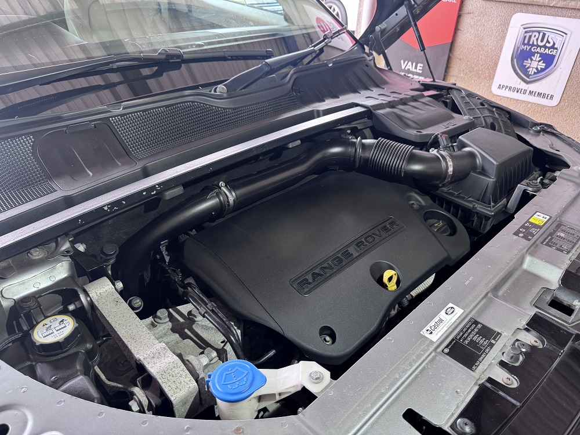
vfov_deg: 56.8
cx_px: 290
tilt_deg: -33.5
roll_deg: -1.8
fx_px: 402
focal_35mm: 24
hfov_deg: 71.6
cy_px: 218
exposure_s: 1/55
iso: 250
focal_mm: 6.76
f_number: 1.78
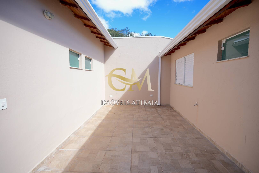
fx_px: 108
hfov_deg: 100.4
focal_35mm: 15
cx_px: 130
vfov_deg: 77.3
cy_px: 86
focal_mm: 10
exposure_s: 1/640
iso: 100
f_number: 2.8
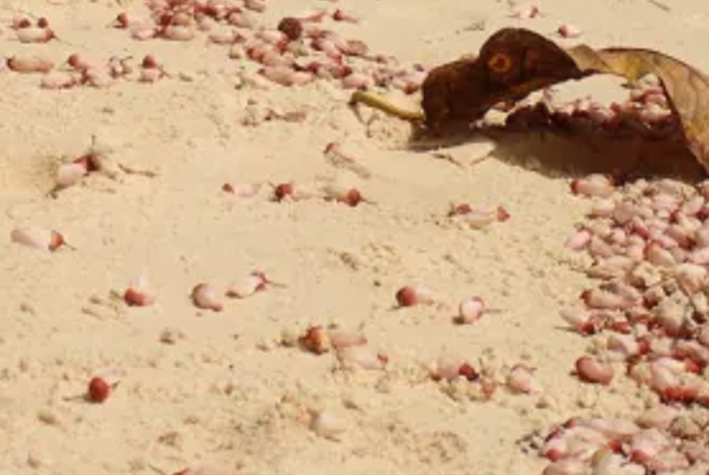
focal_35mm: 132
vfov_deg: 10.2
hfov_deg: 15.5
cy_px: -112
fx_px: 2602
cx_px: 418
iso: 100
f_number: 13
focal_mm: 8.41
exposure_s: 1/200
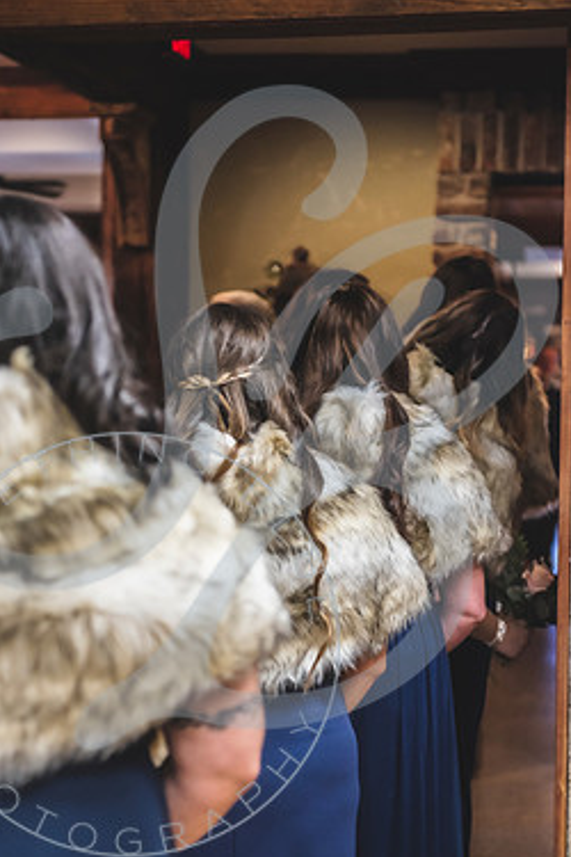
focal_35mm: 84
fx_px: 1998
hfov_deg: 16.2
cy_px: 471
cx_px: 231
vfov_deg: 24.2
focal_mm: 70
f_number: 2.8
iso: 1000
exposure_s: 1/160
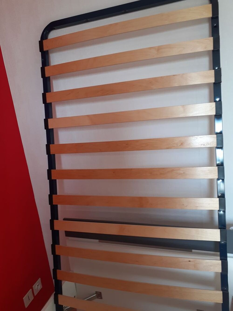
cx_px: 116
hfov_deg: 51.4
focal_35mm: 27
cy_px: 156
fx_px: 242
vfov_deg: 65.3
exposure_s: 1/50
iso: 50
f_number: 1.9
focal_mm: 3.6
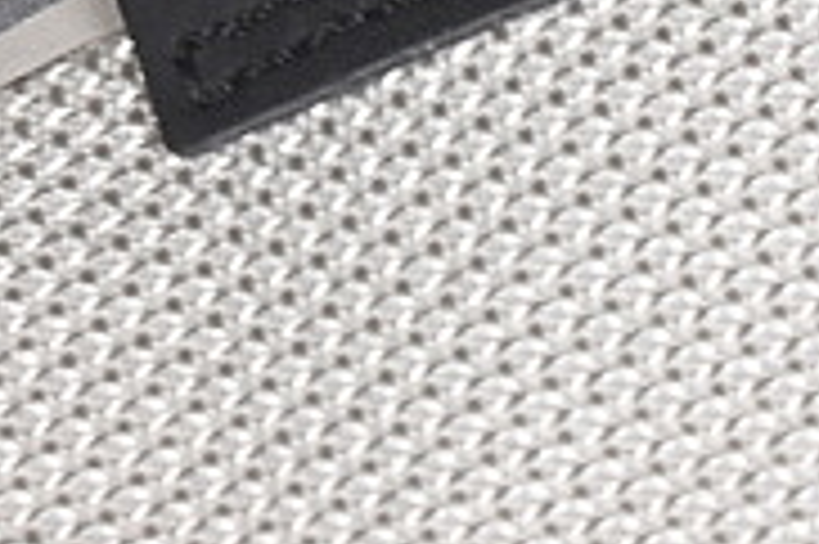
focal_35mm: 446
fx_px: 10137
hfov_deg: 4.6
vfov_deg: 3.1
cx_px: 1593
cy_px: 584
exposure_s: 1/80
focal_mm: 50
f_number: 7.1
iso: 160
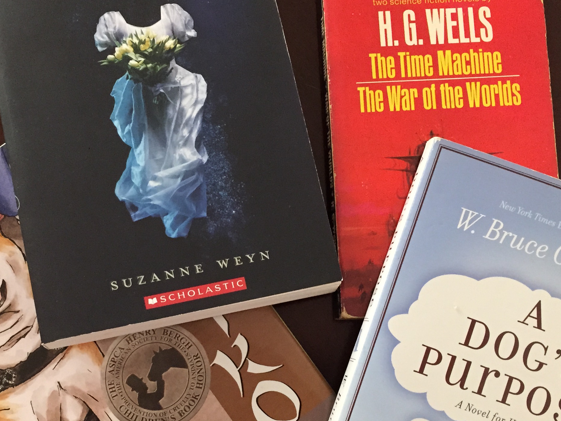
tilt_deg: -82.7
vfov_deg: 28.5
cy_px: 264
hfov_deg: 37.5
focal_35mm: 51
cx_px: 260
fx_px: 827
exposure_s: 1/15
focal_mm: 4.15
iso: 250
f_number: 2.2
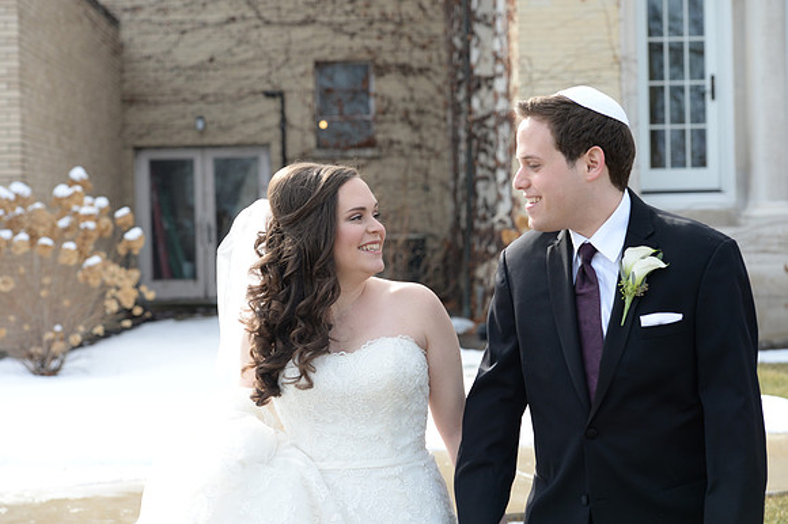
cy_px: 262
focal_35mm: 85
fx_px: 1859
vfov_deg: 16.1
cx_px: 394
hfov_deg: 23.9
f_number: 5.6
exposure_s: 1/800
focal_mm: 85
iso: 500
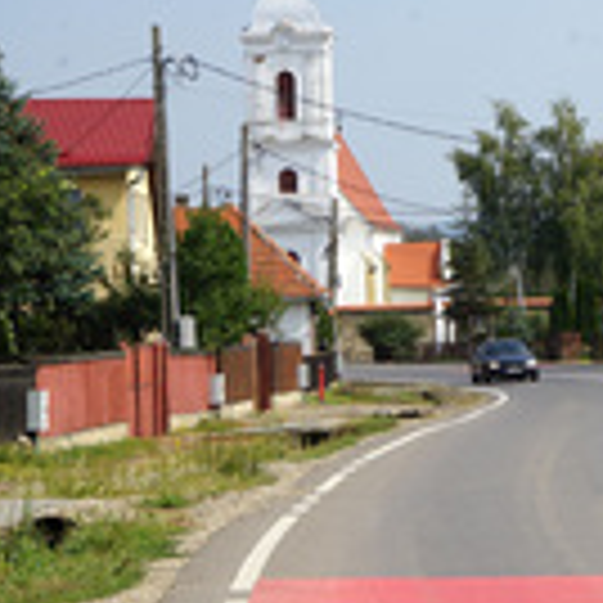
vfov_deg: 10.0
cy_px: 223
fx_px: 3449
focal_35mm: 175
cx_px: 776
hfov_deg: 9.8
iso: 100
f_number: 11
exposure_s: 1/160
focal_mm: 70
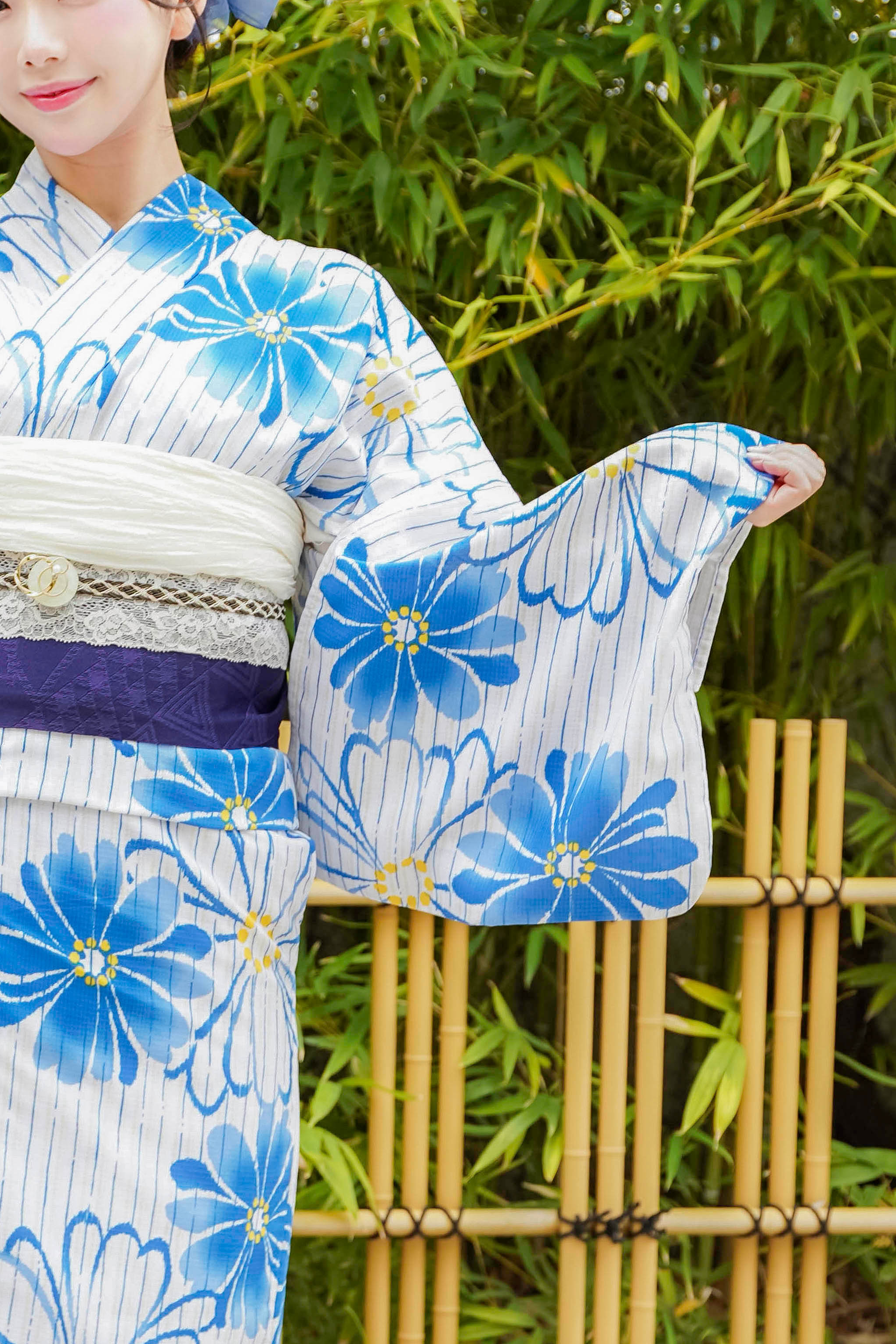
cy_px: 1004
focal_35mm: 100
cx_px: 42
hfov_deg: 13.5
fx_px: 3733
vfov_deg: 20.3
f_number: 5
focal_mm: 51
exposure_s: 1/100
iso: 100
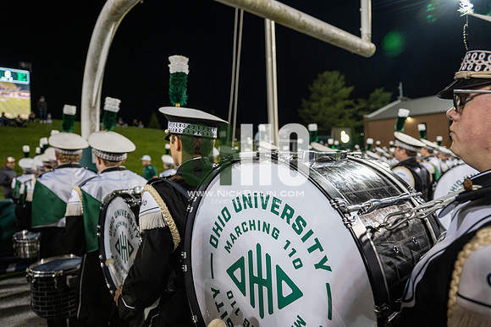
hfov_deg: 73.7
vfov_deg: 53.2
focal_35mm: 24
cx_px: 246
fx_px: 327
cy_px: 164
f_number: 3.2
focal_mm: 24
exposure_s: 1/500
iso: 1250
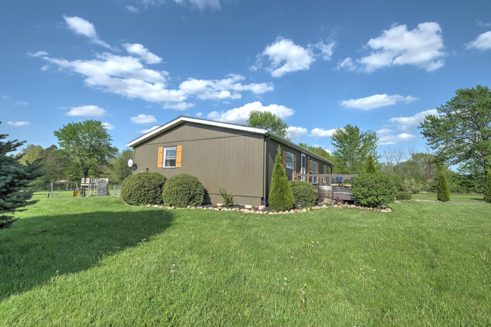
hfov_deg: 100.4
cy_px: 164
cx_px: 246
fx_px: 205
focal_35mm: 15
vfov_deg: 77.3
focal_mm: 10
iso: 200
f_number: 7.1
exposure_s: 1/800
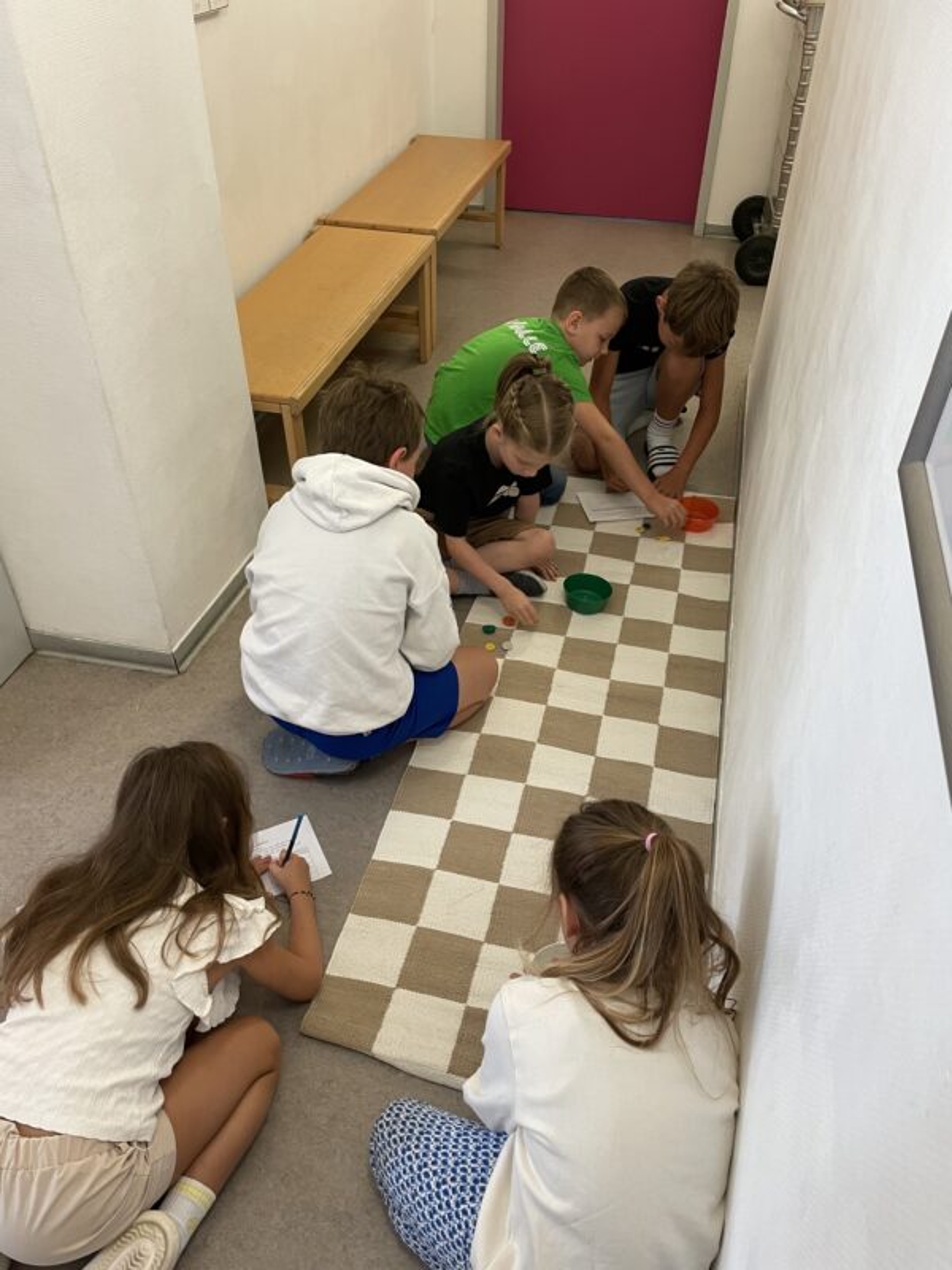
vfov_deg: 67.3
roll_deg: -0.9
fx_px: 953
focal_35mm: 26
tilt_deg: -39.7
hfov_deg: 53.1
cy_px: 635
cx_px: 476
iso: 100
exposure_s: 1/50
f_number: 1.6
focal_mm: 4.2
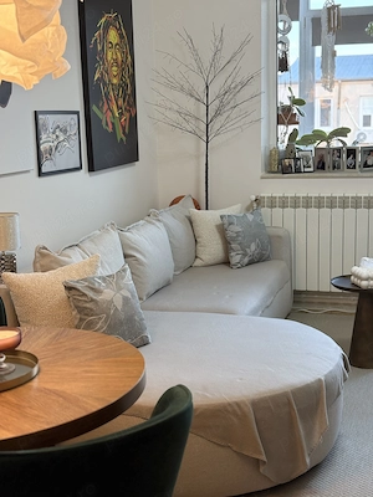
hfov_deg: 28.0
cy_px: 248
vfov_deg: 36.8
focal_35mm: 52
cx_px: 186
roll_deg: +1.2
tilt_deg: -9.5
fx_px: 747
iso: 100
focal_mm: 5.96
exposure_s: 1/33
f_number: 1.6
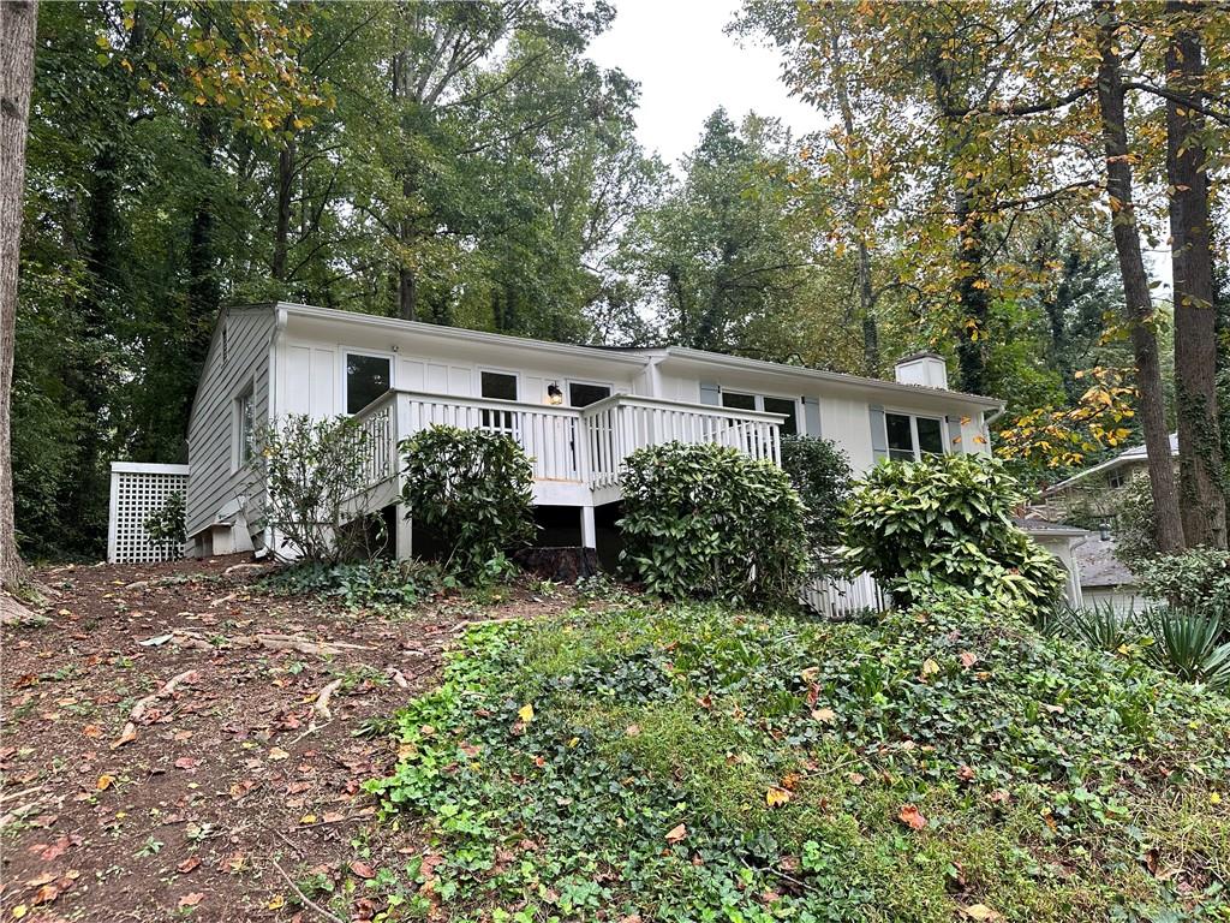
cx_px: 615
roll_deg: +2.5
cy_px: 462
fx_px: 853
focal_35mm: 24
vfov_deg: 56.8
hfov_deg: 71.6
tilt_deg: +8.5
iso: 80
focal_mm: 6.86
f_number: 1.78
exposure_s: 1/343
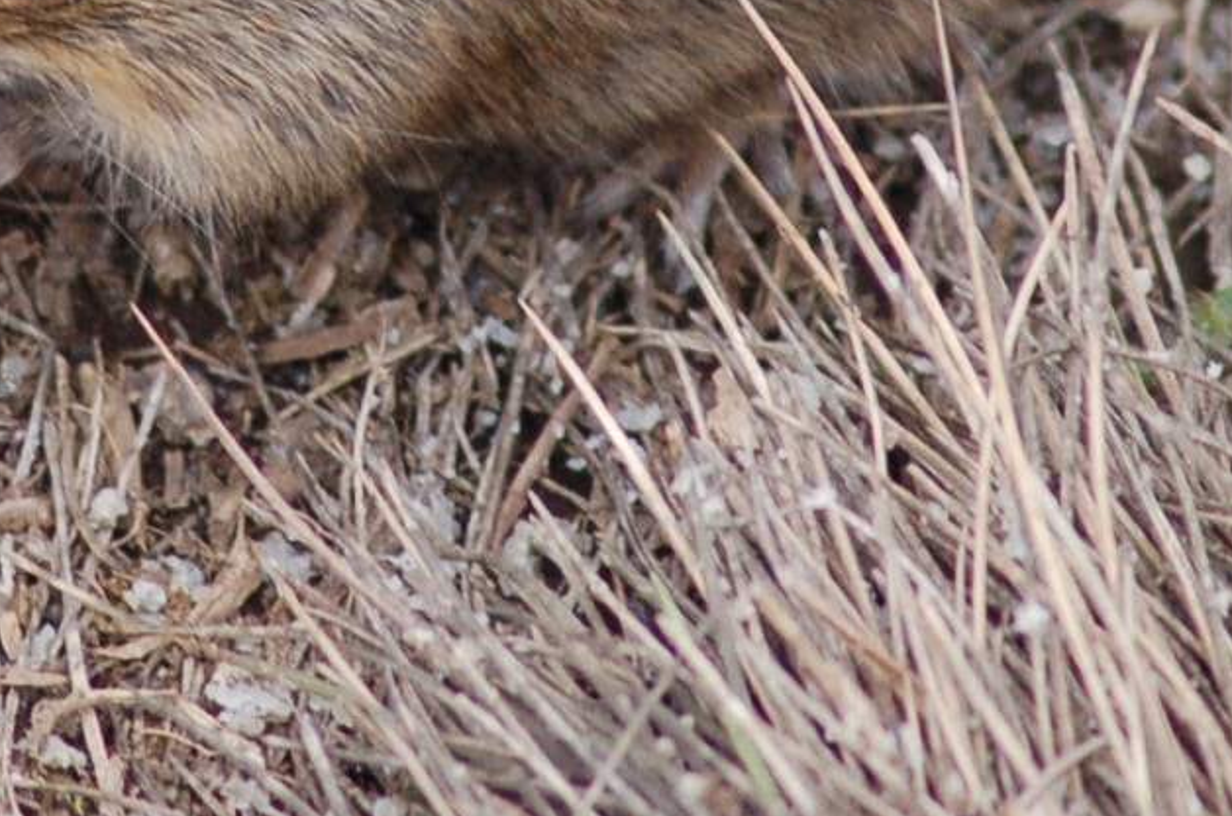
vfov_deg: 1.2
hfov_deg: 1.8
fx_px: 38661
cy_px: -190
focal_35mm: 1132
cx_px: 267
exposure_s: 1/125
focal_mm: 210
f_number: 5
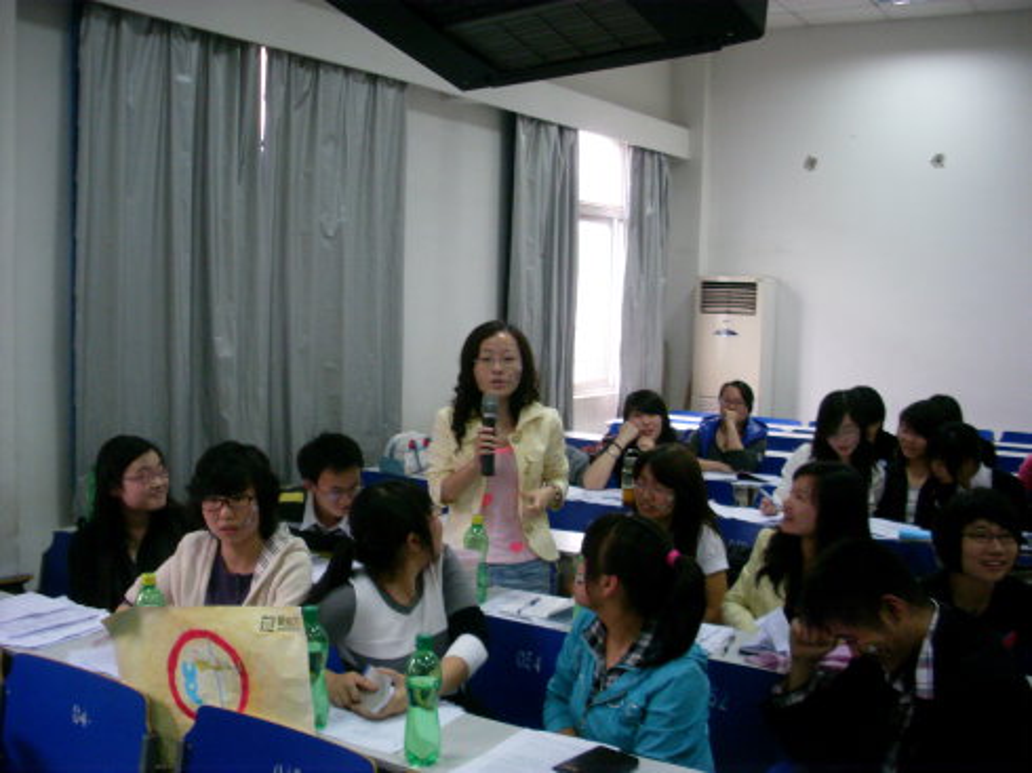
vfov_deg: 37.7
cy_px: 386
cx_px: 516
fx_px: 1132
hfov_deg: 49.0
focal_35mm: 38
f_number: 3
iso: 200
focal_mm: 6.3
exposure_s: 1/20
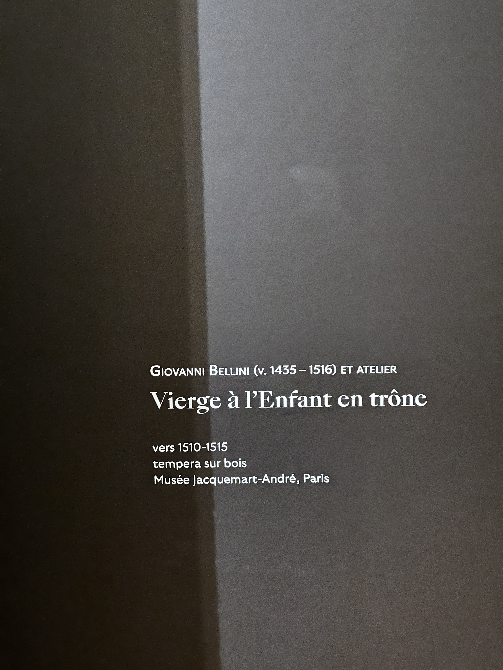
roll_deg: +0.9
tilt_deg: -11.9
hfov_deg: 19.1
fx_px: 1492
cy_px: 335
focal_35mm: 77
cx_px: 252
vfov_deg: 25.3
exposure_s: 1/4
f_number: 2.8
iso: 1000
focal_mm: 9
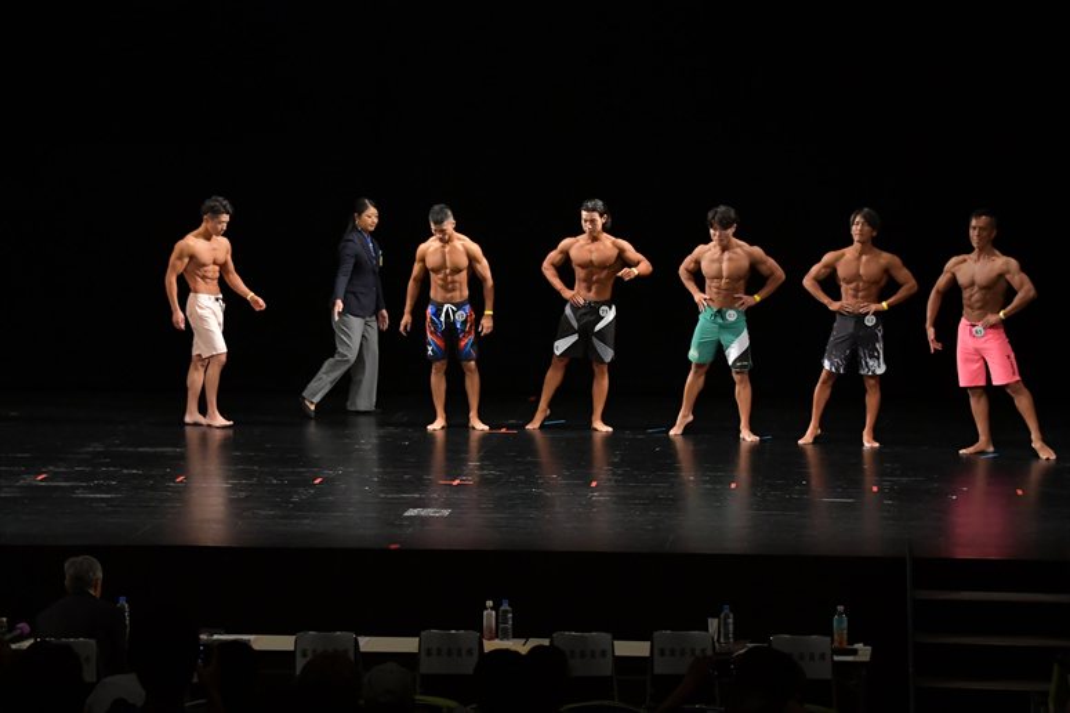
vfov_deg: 11.1
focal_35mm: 123
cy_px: 356
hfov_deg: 16.7
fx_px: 3654
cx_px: 535
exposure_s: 1/400
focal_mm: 82
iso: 3200
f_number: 5.6
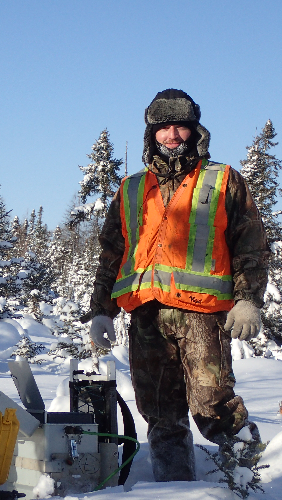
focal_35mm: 108
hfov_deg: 11.1
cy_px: 251
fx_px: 1436
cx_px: 13
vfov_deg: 19.8
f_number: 16
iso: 200
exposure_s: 1/125
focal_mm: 13.47
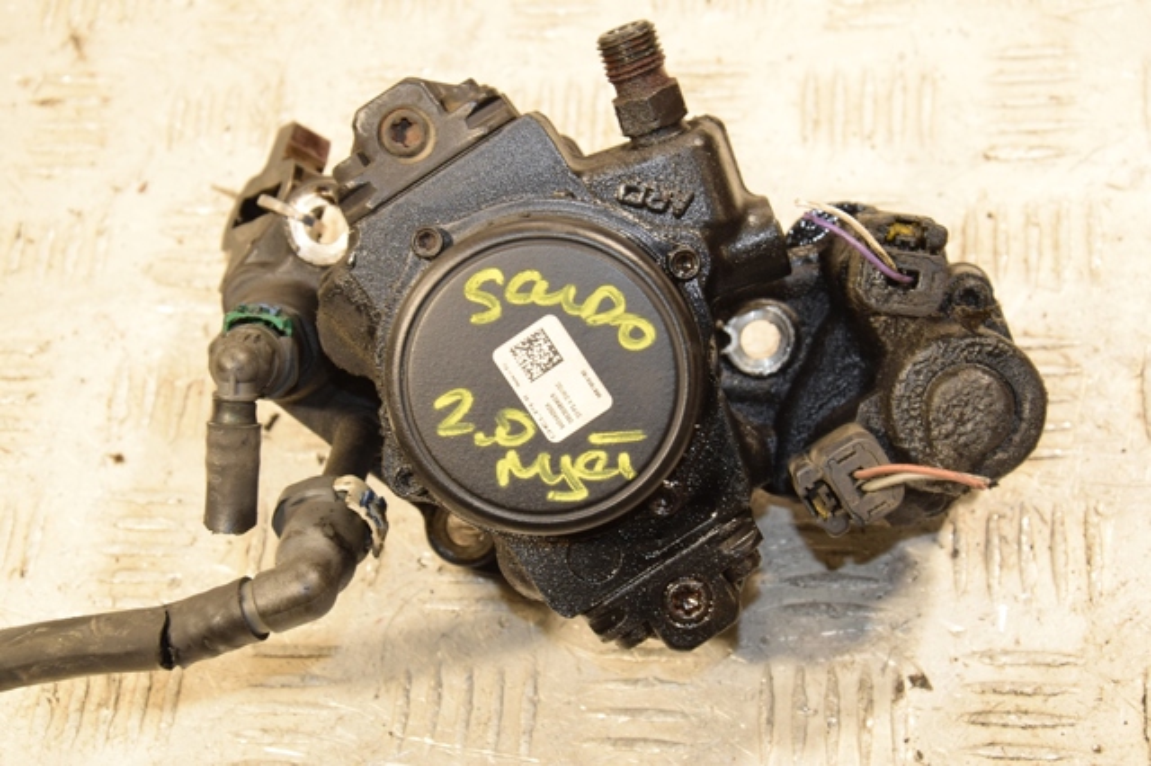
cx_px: 576
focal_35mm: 87
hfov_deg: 23.4
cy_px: 383
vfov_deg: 15.7
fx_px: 2780
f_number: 9
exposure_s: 1/50
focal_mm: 58
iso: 800
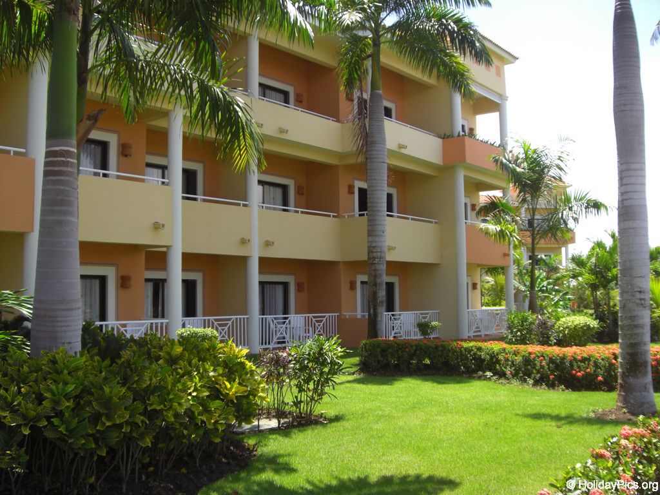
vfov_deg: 37.7
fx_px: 725
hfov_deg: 49.0
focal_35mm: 38
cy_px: 248
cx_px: 330
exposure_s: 1/500
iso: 64
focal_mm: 6.2
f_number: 2.7
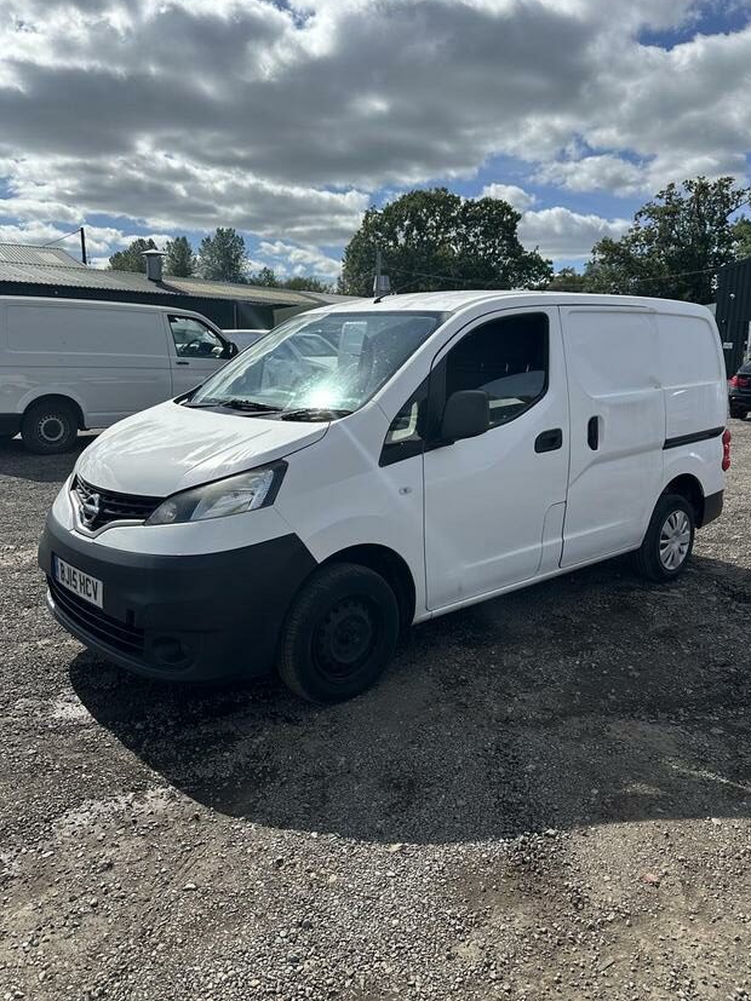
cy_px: 489
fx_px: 752
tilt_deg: -10.1
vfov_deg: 67.3
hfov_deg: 53.0
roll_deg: -1.0
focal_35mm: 26
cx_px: 388
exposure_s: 1/7576
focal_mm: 6.86
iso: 80
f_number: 1.78
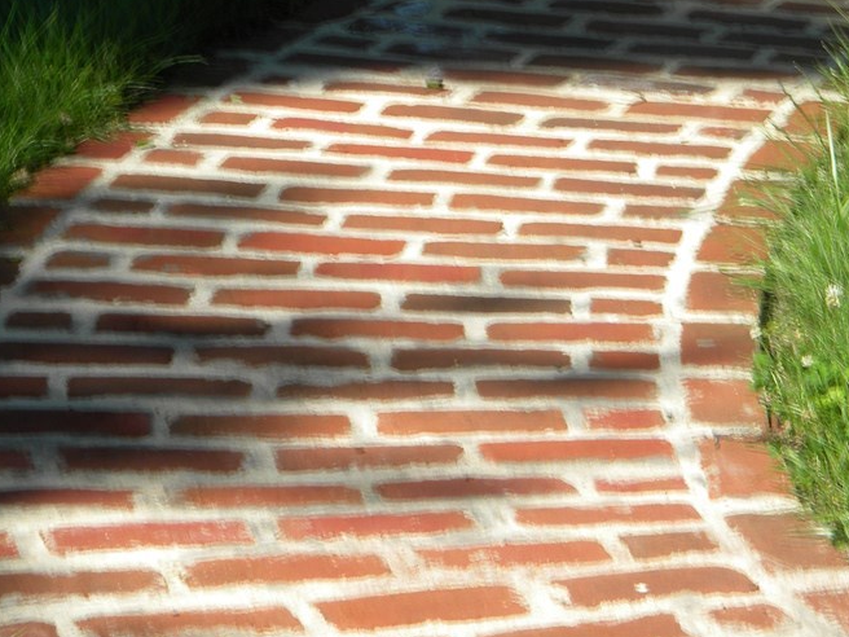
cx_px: 401
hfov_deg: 12.0
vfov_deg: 9.0
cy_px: 230
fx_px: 4022
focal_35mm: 164
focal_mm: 19
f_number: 4.7
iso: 80
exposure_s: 1/390
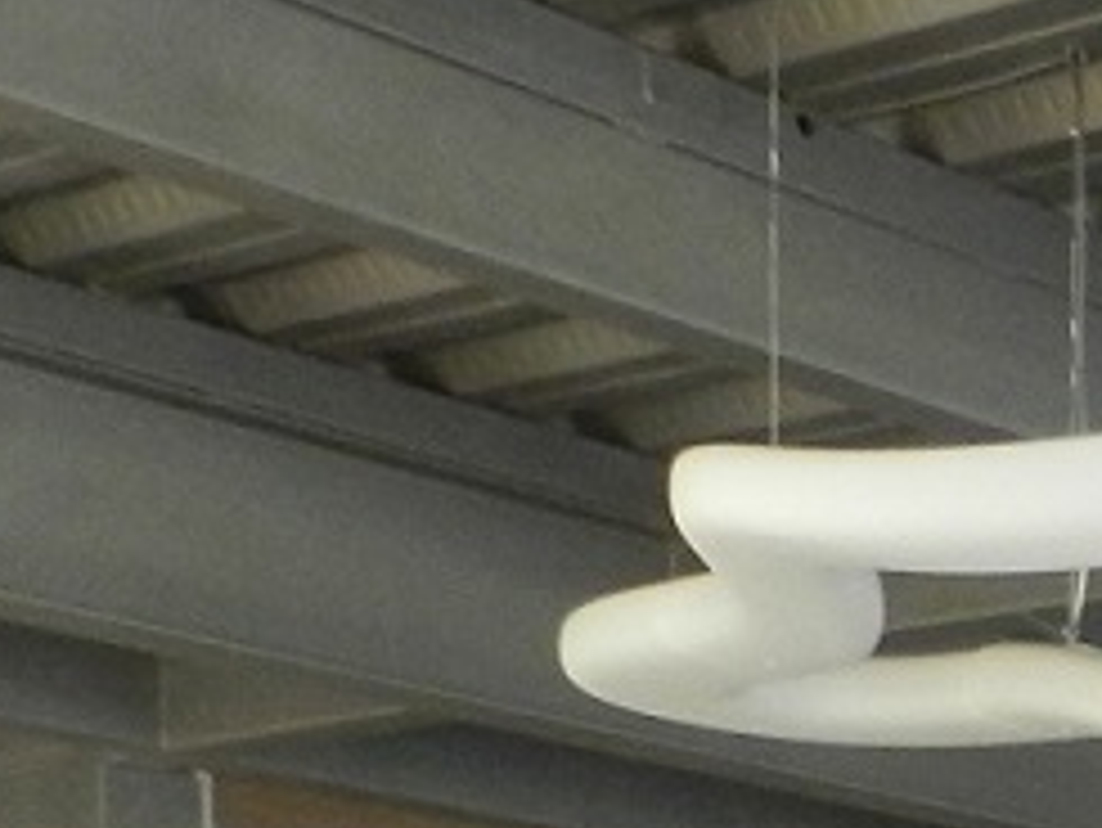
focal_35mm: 120
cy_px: 1832
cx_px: 2168
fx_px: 3822
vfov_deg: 10.9
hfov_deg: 14.0
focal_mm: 4
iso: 400
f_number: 3.4
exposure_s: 1/250
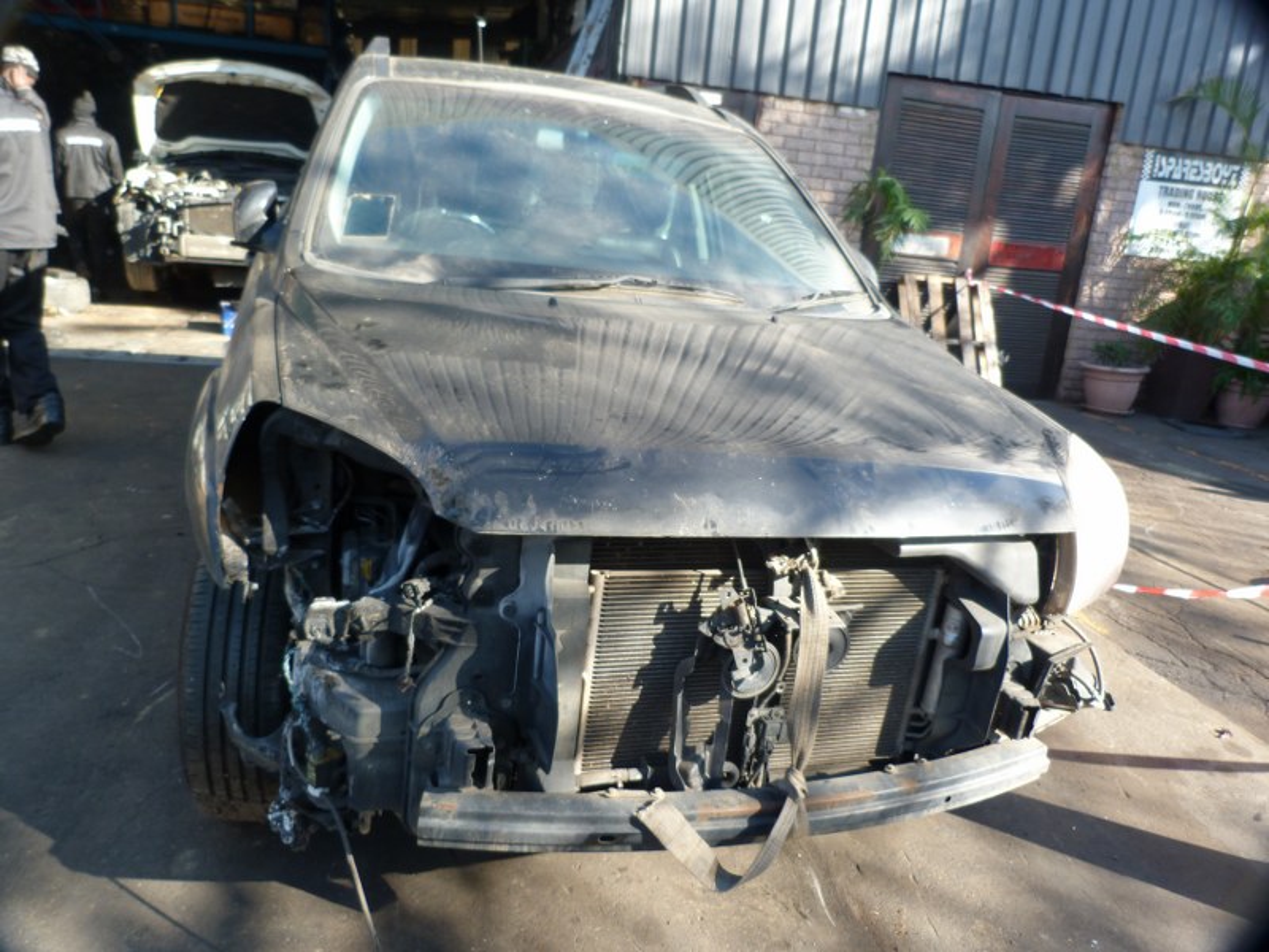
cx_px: 634
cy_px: 476
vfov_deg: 54.9
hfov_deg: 69.4
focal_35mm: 25
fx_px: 916
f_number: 2.8
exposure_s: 1/125
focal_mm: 4.5
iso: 80
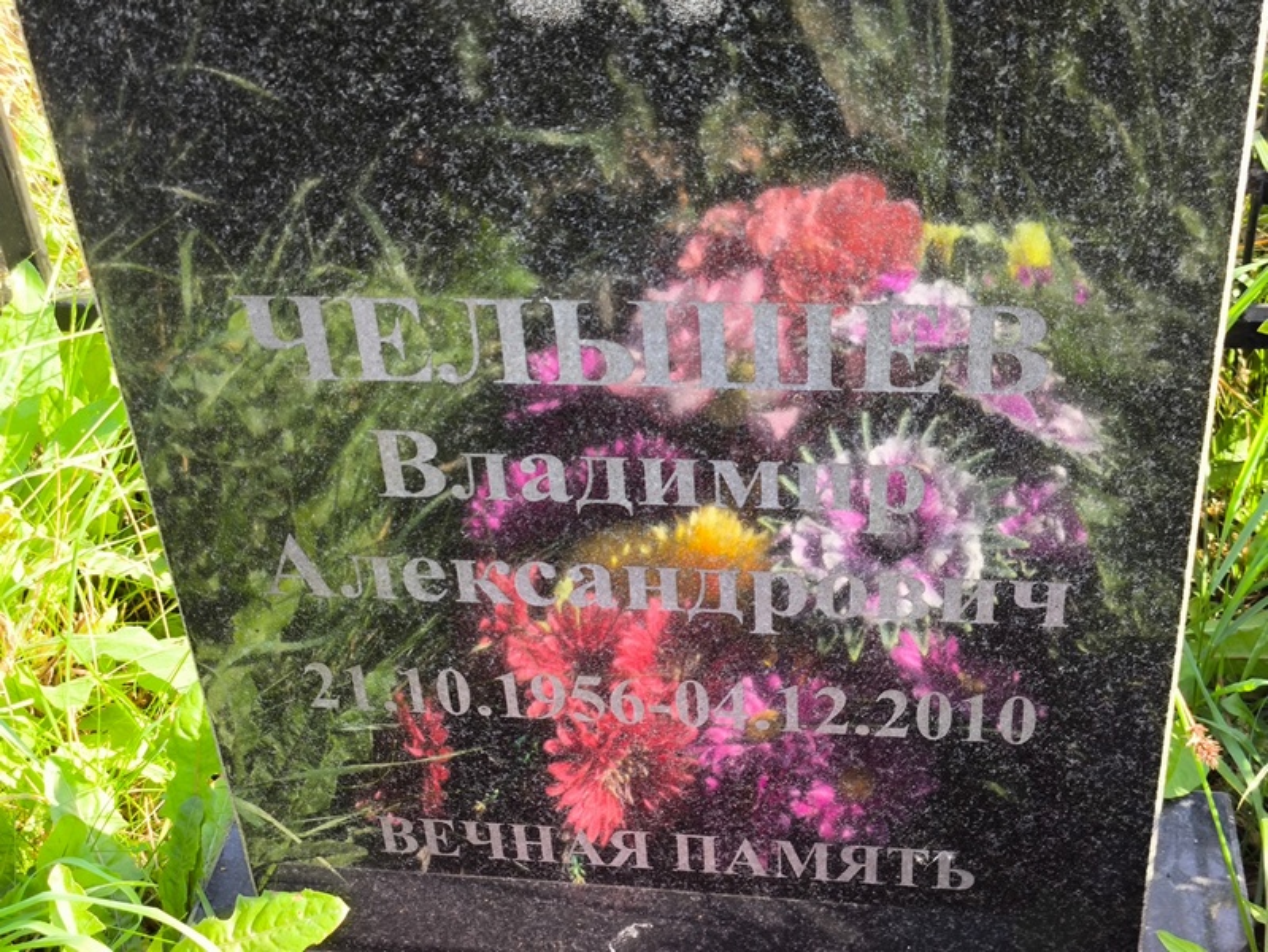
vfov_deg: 29.1
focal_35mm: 50
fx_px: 1832
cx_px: 634
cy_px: 476
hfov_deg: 38.2
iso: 50
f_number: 1.7
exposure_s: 1/127
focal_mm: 4.71
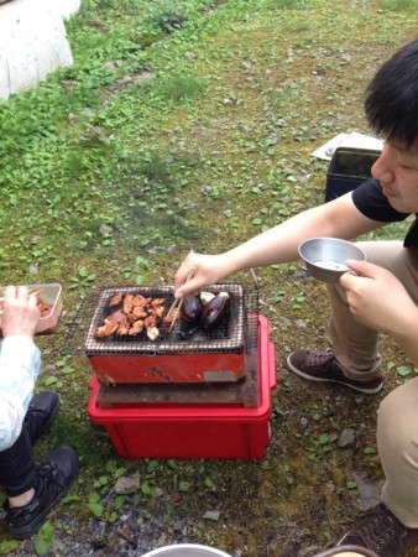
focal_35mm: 33
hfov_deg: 43.0
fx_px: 531
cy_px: 278
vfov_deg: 55.3
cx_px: 209
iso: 50
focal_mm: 4.12
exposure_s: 1/120
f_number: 2.4
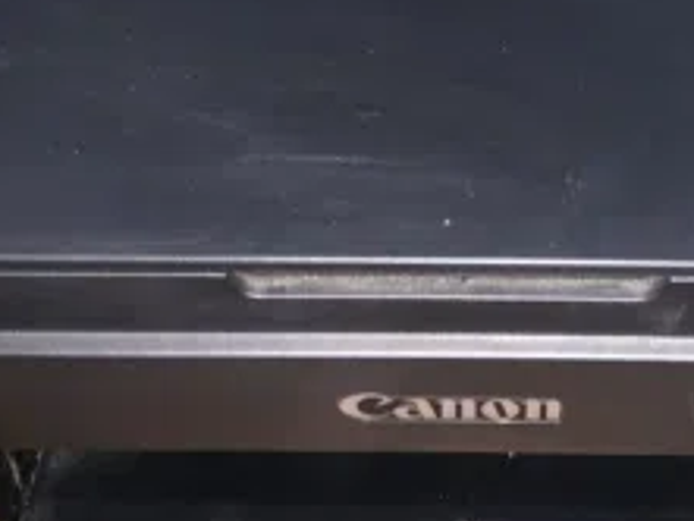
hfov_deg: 23.9
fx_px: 1625
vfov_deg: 18.0
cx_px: 512
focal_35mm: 81
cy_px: 78
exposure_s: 1/11
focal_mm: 4
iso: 125
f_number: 1.8
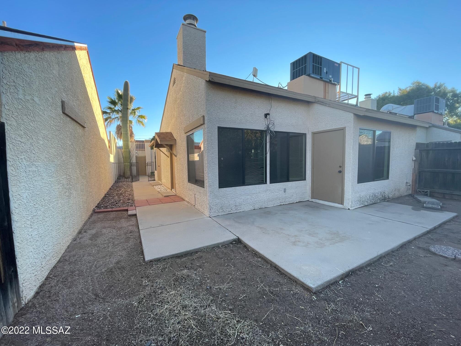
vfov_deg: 89.9
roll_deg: +1.0
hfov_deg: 106.2
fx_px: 173
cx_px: 230
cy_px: 173
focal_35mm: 13
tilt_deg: -4.0
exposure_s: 1/122
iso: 32
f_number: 2.4
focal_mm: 1.54
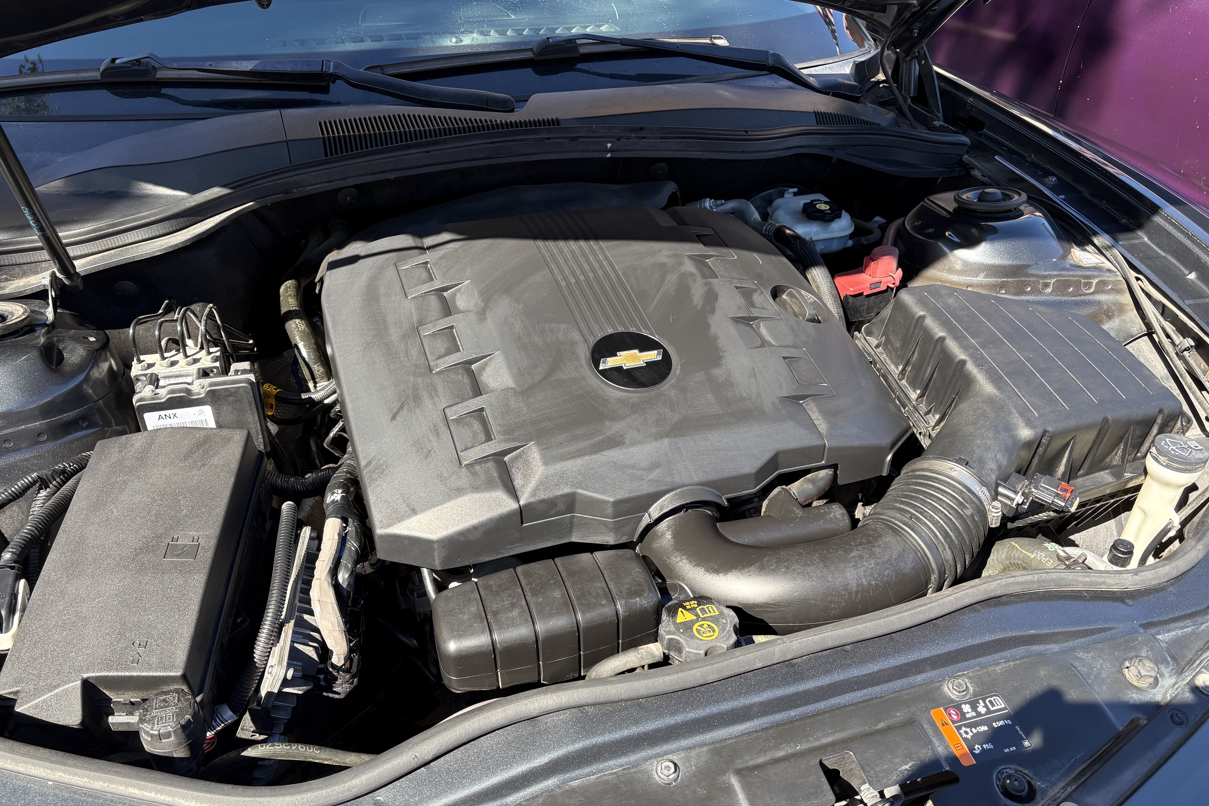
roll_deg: -0.2
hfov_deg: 65.5
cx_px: 588
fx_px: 940
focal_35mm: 28
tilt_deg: -34.9
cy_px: 440
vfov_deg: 46.4
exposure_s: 1/478
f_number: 1.6
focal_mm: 5.96
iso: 50
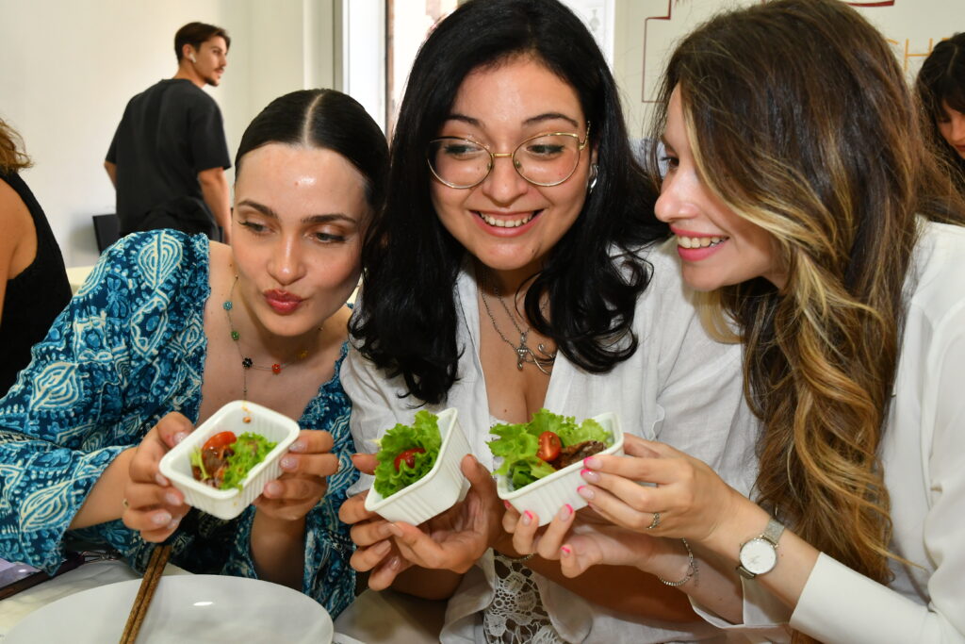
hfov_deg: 46.4
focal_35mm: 42
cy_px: 322
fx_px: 1126
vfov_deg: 31.9
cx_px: 482
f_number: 7.1
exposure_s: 1/125
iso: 800
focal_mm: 28
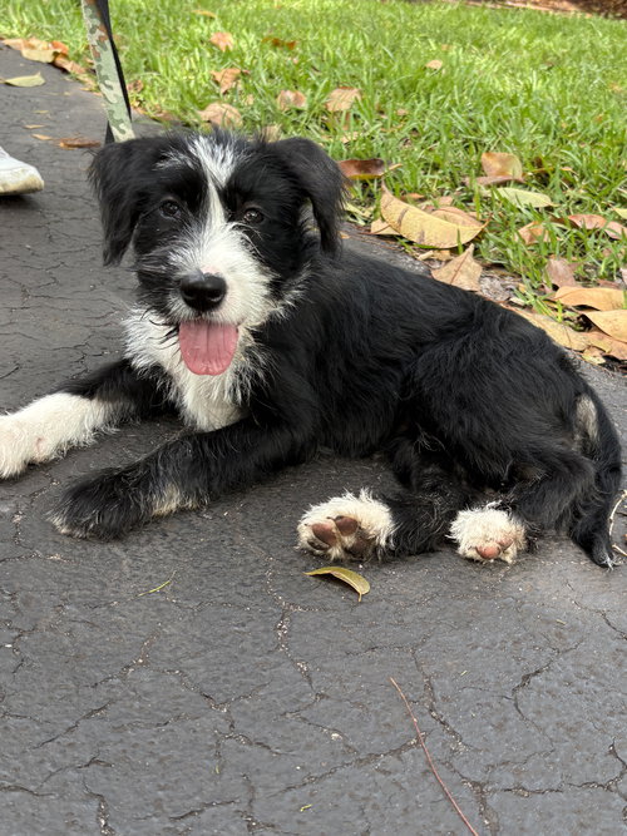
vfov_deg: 67.3
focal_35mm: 26
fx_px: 628
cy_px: 418
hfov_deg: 53.0
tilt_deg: -22.4
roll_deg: -5.5
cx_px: 314
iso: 40
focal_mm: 5.96
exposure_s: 1/142
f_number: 1.6
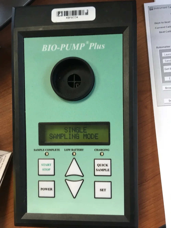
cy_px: 114
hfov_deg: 48.2
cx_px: 86
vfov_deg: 61.7
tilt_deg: -79.9
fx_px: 191
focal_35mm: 29
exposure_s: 1/30
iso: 100
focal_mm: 4.15
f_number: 2.2
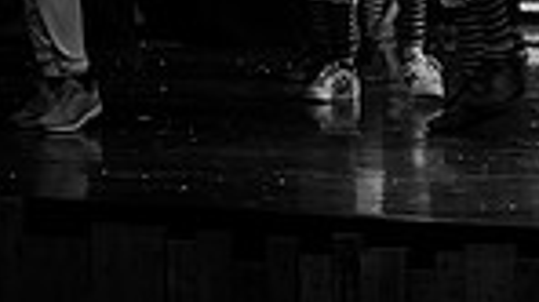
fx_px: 4370
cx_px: 854
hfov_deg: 6.9
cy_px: -378
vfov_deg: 3.9
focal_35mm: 306
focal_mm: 70
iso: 640
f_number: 2.8
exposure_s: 1/80
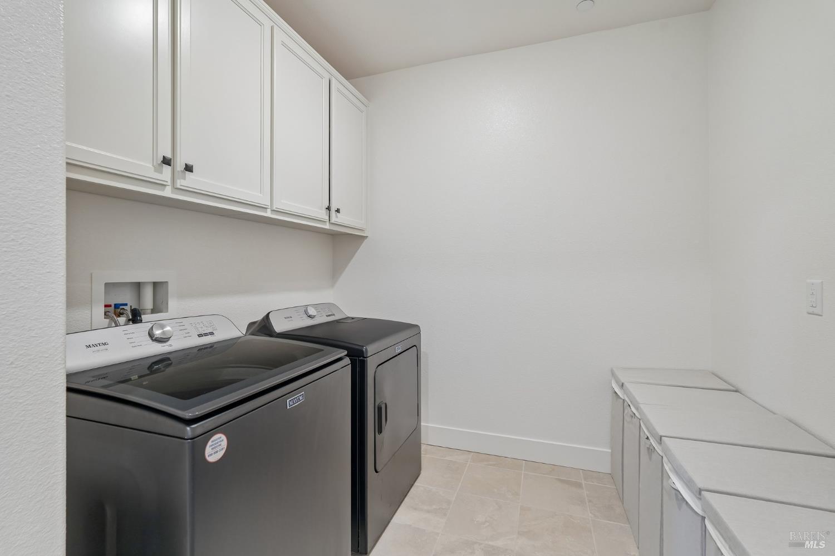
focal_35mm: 16
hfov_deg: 95.0
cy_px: 278
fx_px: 383
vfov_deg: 72.0
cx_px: 418
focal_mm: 16.5
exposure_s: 1/4
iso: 400
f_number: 8
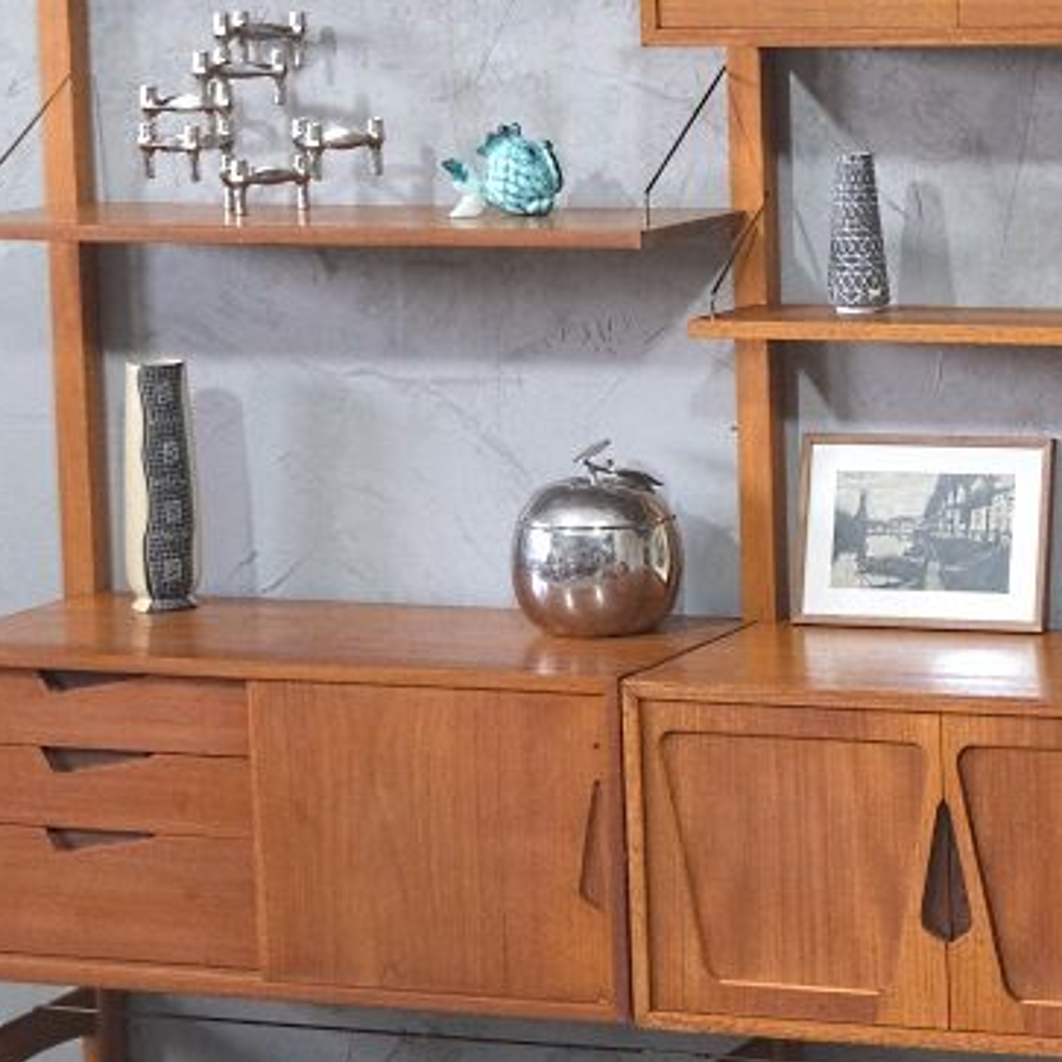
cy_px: 421
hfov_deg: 14.6
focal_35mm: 116
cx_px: 1238
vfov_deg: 15.0
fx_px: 4026
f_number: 4
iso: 2000
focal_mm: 26
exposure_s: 1/40
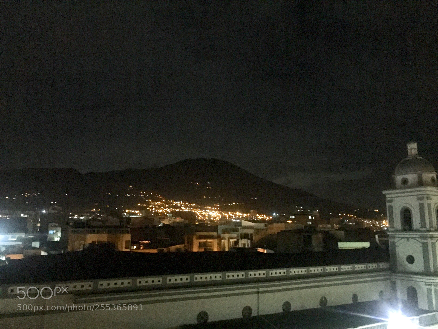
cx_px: 219
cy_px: 164
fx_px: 367
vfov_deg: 48.2
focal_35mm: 29
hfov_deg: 61.7
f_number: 2.2
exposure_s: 1/15
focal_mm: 4.15
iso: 2000
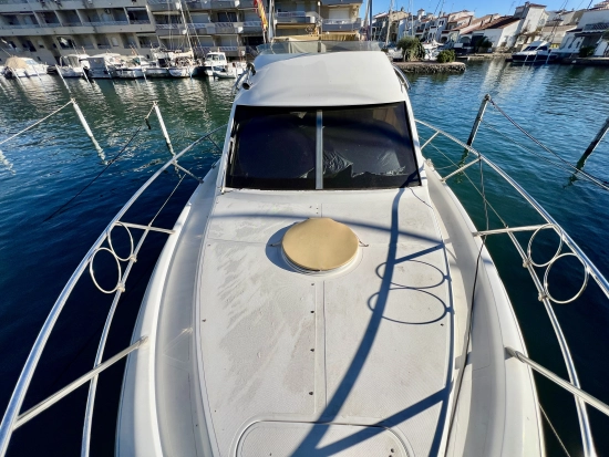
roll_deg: +2.1
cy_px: 228
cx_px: 304
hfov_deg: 106.2
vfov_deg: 90.0
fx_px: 229
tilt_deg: -36.8
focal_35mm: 13
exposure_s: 1/2950
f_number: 1.8
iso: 32
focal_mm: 1.57
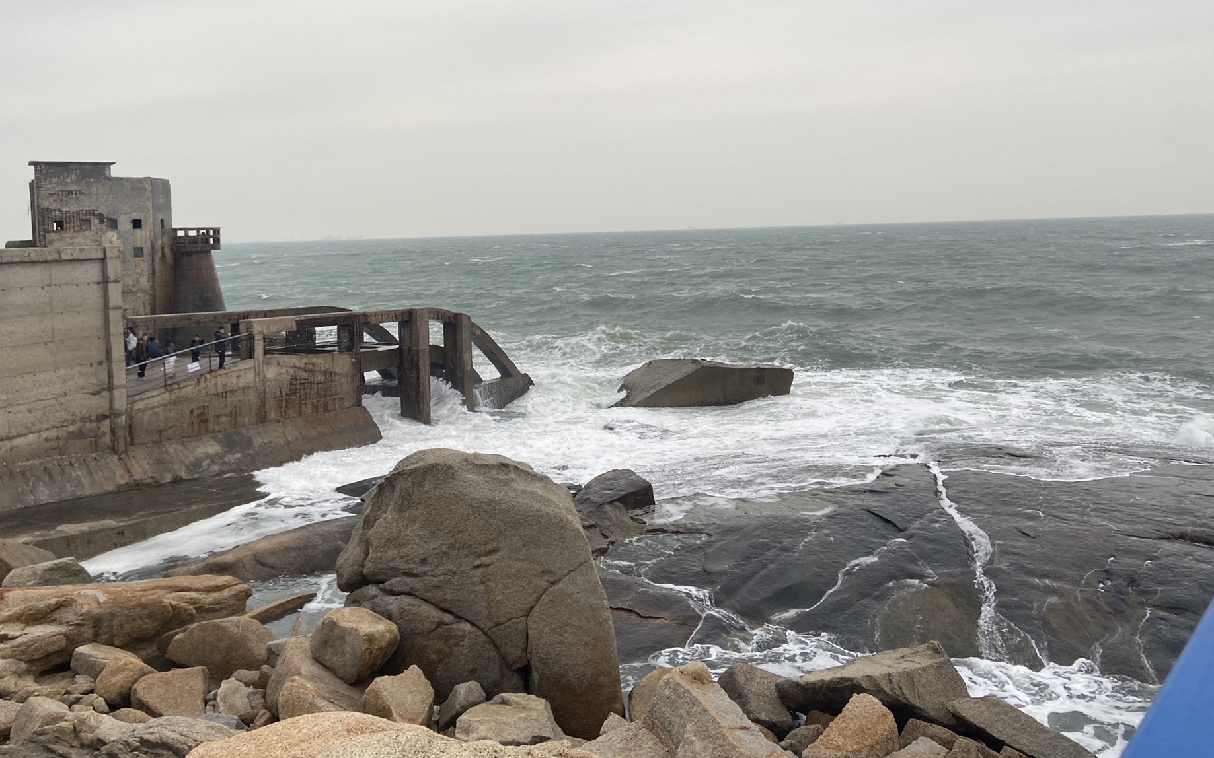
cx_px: 556
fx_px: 993
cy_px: 279
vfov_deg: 41.5
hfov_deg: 62.8
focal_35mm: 30
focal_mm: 4.25
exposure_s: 1/148
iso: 32
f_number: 1.8
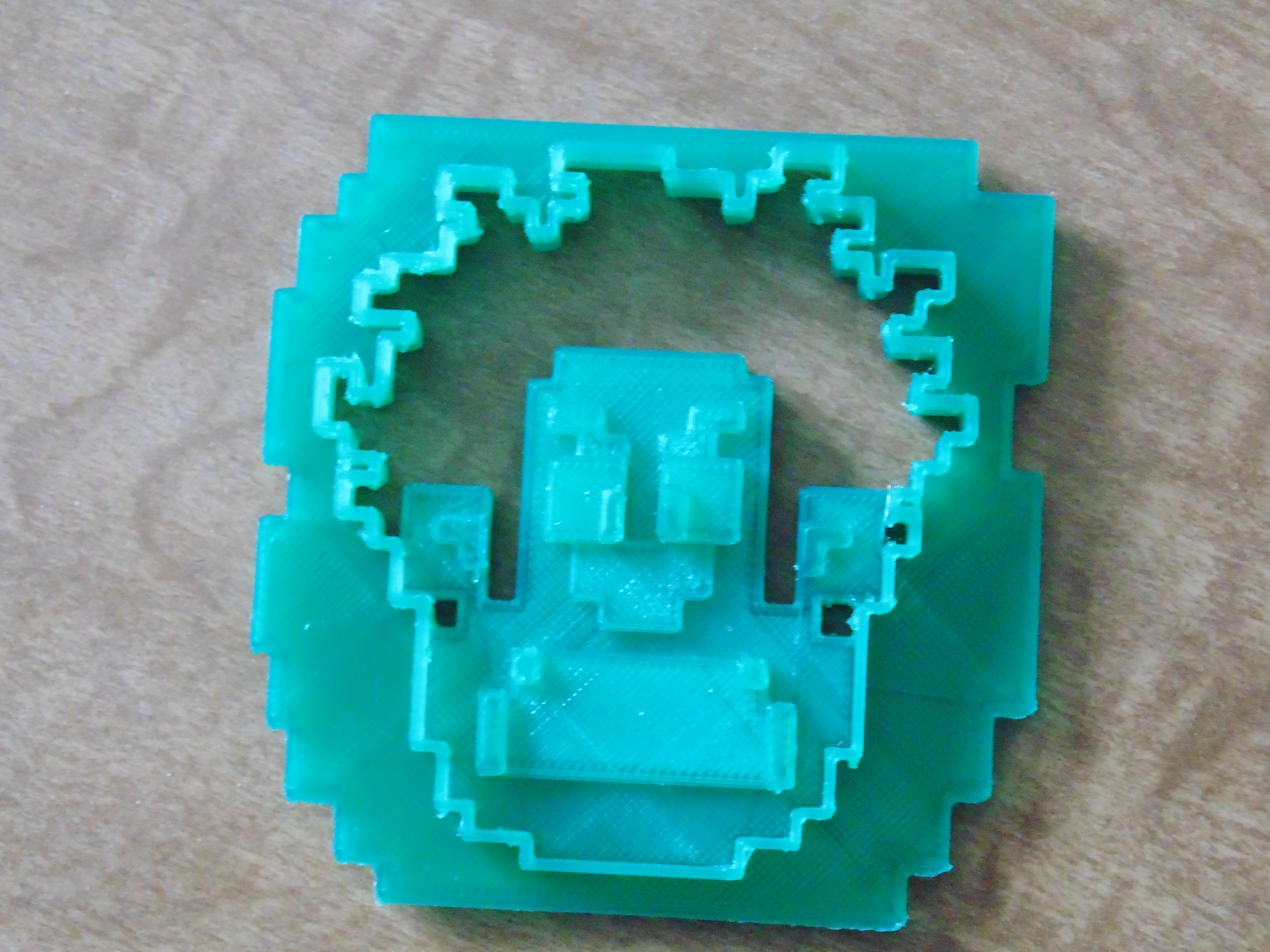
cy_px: 476
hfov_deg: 24.7
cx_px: 635
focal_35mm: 79
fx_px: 2898
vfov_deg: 18.7
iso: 800
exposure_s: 1/30
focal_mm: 14.1
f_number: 4.3
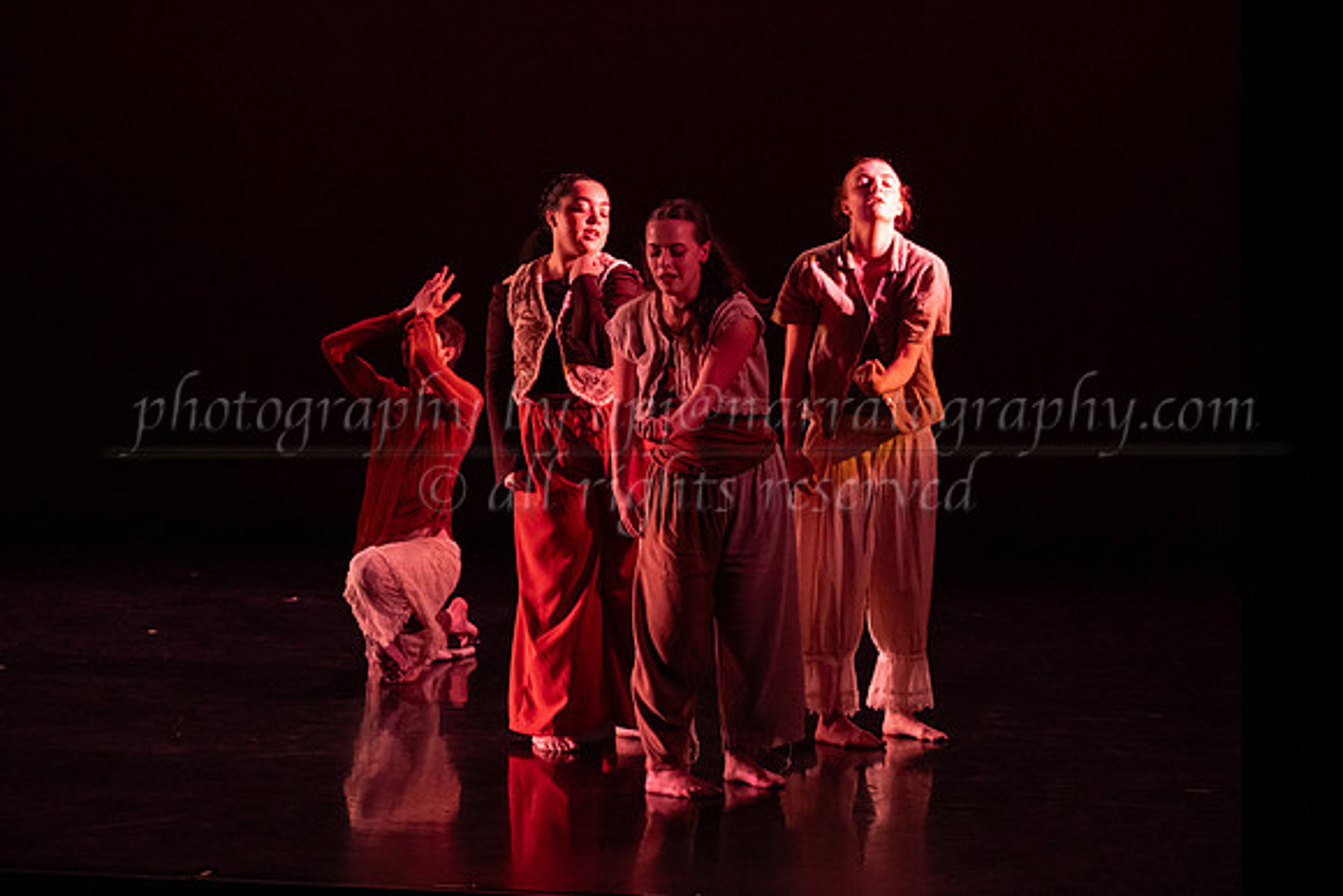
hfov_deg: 22.9
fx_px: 3322
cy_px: 410
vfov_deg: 15.4
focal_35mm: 89
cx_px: 694
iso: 4000
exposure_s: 1/400
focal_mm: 75
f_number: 4
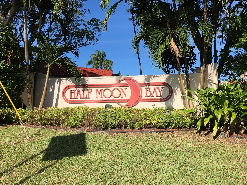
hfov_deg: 58.3
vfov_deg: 45.4
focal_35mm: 31
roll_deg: +0.9
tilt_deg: +1.5
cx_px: 131
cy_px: 100
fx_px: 221
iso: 20
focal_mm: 4
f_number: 1.8
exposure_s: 1/1946
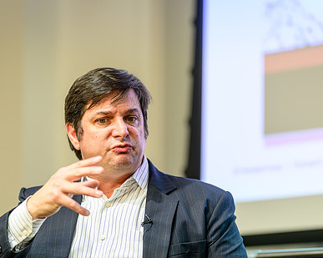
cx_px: 152
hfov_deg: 10.0
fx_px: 1853
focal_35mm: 194
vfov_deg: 8.0
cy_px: 161
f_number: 1.8
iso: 250
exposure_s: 1/200
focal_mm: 135
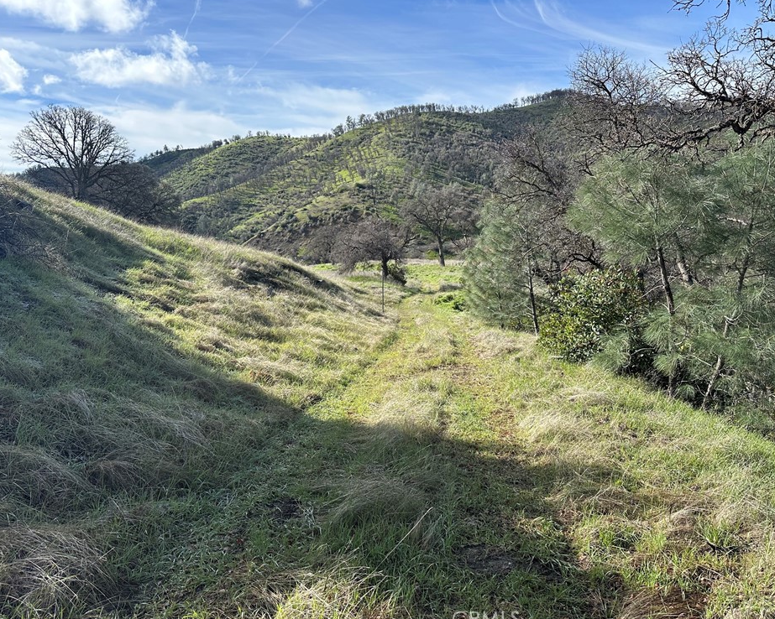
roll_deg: +2.2
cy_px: 309
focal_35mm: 26
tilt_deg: -9.1
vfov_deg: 54.9
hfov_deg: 66.0
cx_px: 398
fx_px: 596
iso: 80
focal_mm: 6.86
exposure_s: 1/2660
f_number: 1.78
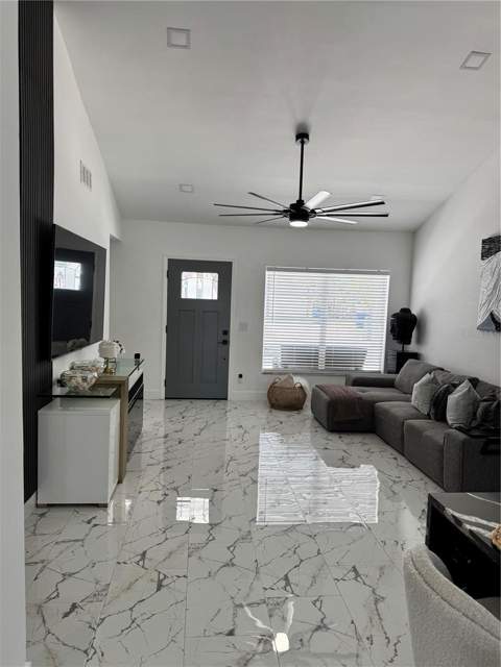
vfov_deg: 71.6
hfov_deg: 56.8
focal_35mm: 24
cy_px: 334
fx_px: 463
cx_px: 250
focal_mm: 6.76
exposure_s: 1/158
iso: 100
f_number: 1.78
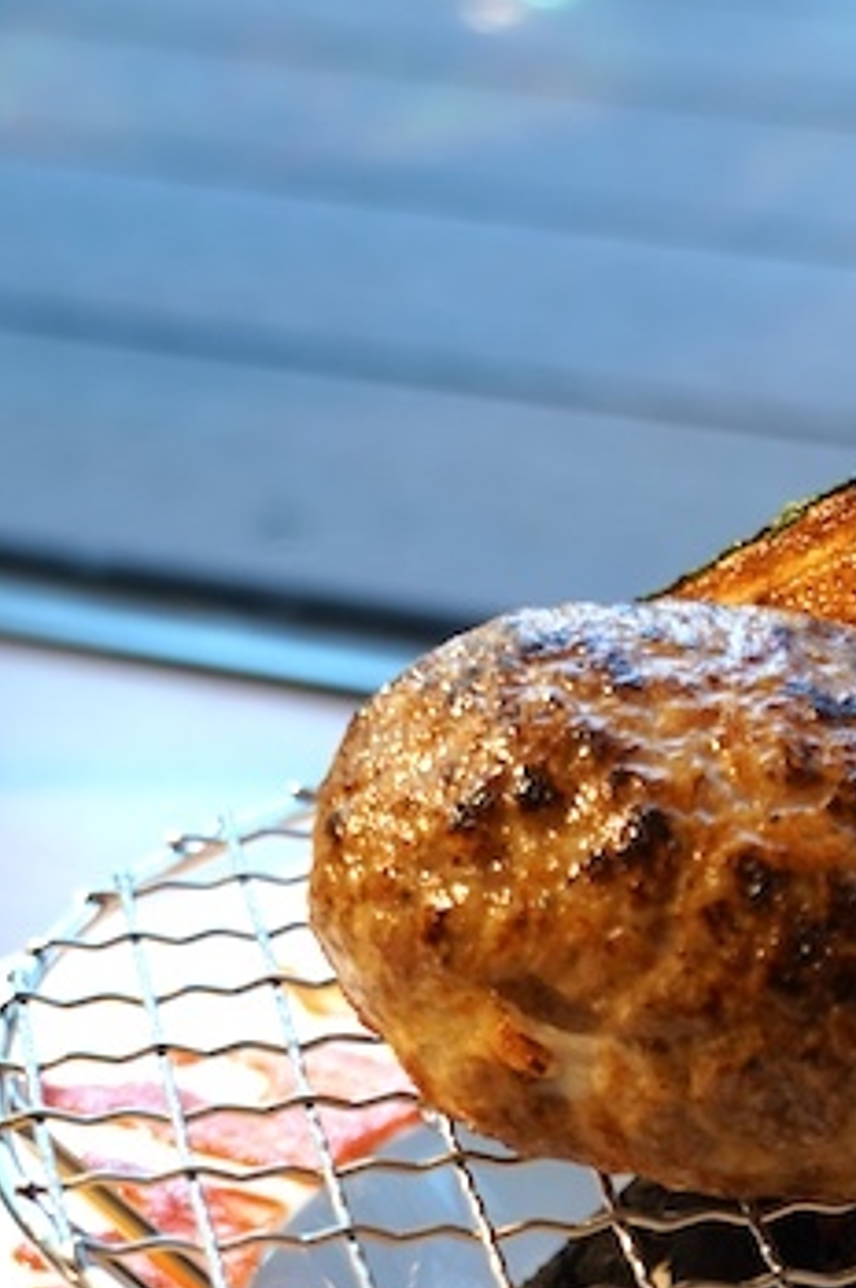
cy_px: 1150
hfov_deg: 12.3
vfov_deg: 18.5
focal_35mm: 109
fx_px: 3895
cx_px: 1029
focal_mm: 38
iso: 250
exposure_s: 1/40
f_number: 4
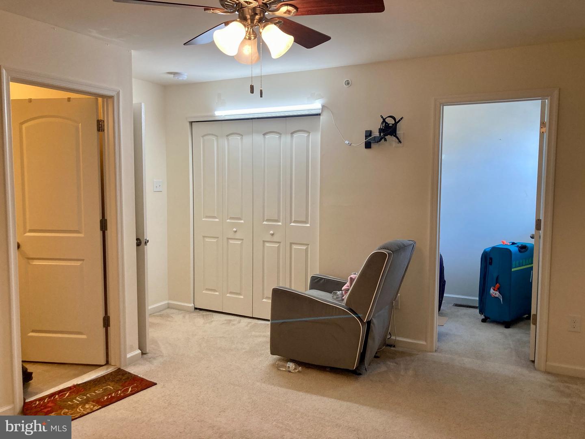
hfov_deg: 63.4
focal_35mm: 28
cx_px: 292
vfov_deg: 49.7
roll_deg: +1.5
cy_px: 220
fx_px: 473
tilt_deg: -2.9
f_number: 1.8
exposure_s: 1/60
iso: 80
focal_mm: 3.99
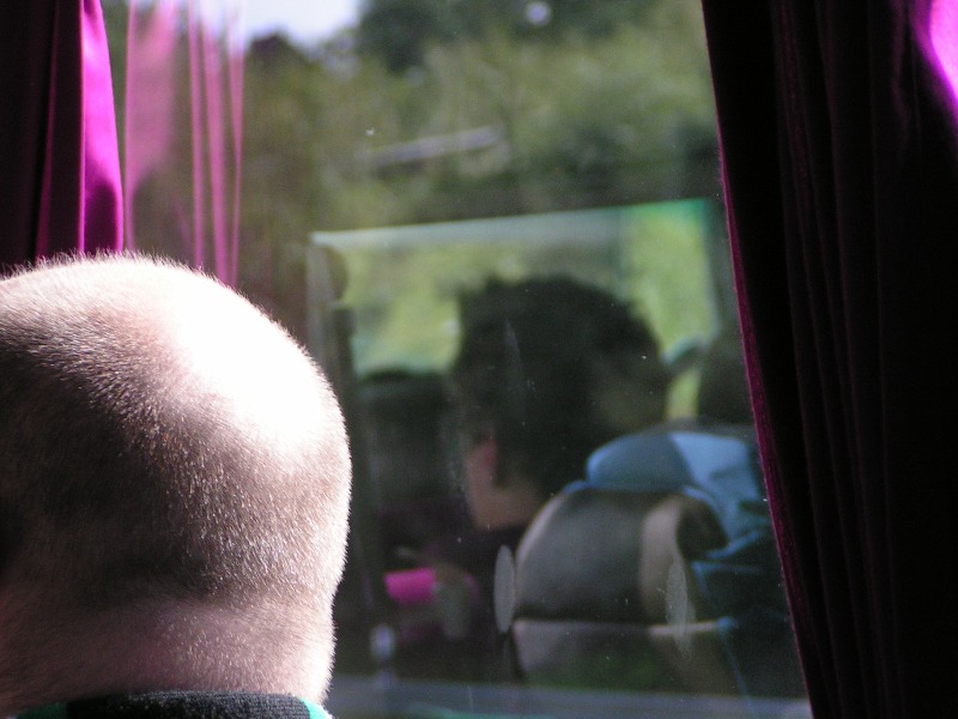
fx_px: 5203
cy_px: 360
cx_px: 479
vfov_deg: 7.9
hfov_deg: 10.5
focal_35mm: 188
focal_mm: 28.8
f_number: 3.5
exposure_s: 1/200
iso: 125
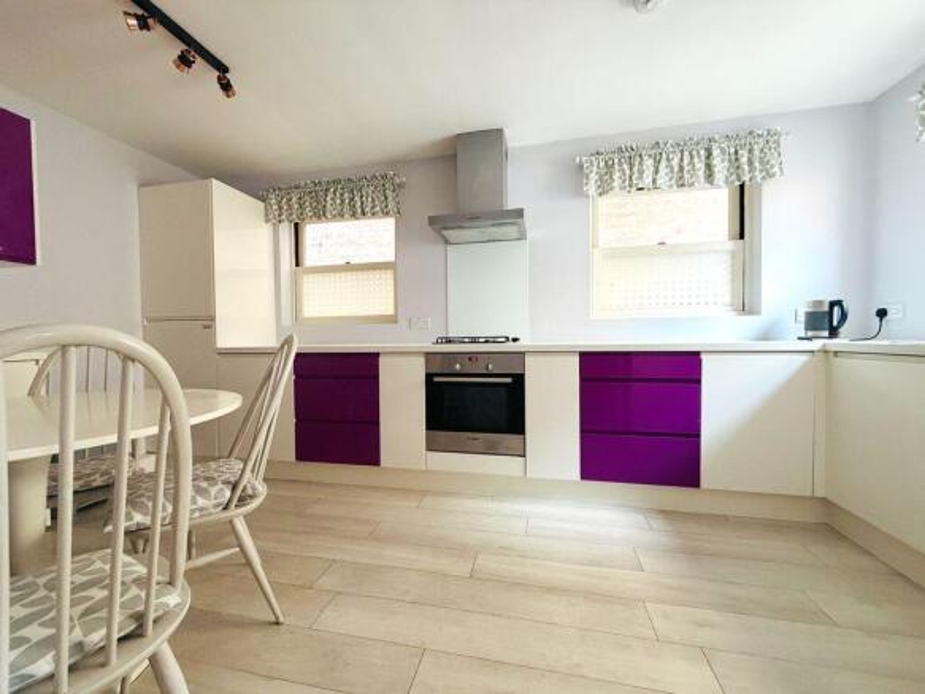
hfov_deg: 102.1
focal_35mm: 14
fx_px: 374
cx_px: 462
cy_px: 347
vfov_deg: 85.7
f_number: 2.2
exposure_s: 1/60
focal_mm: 2.22
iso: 400
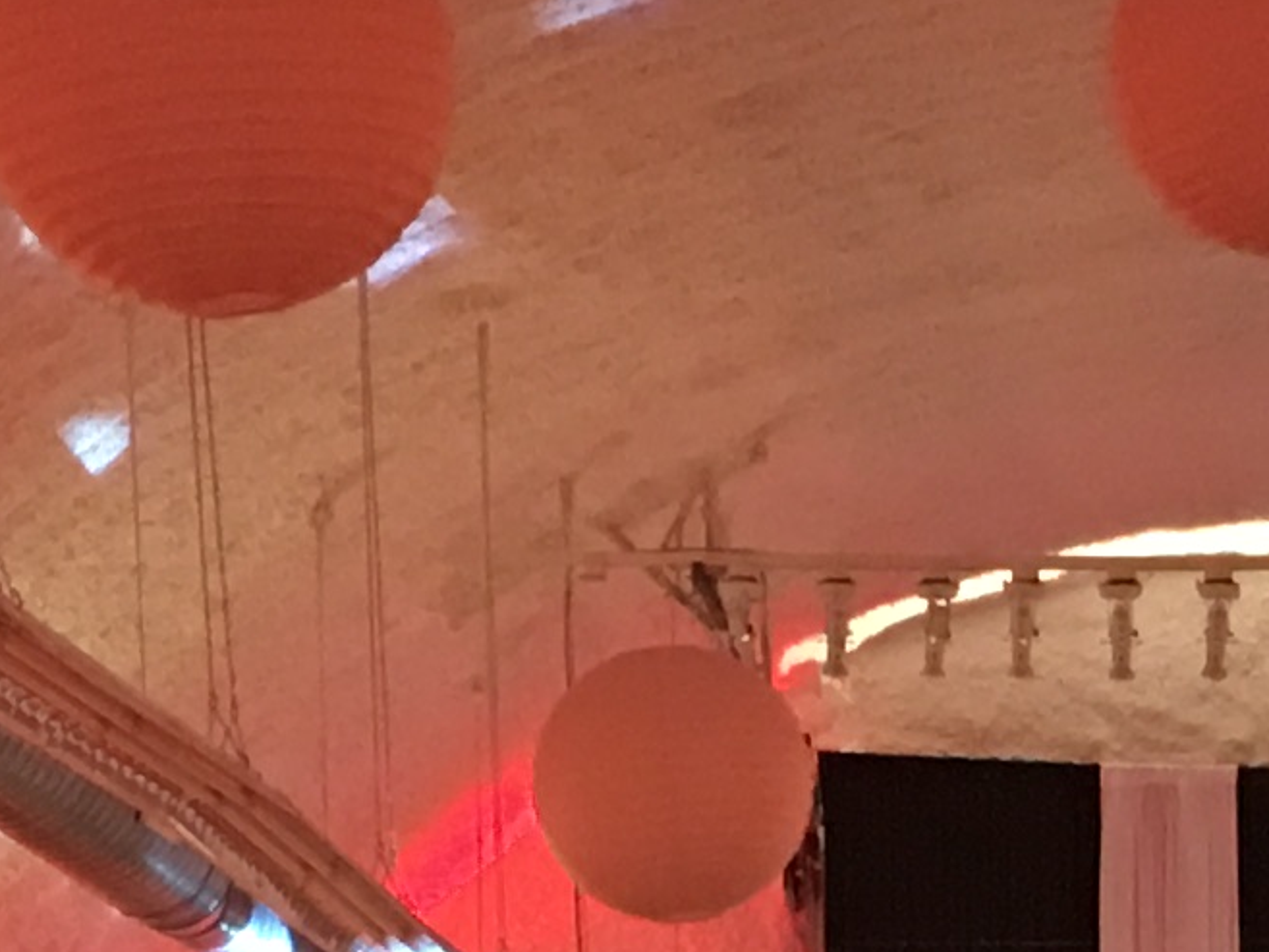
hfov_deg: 11.0
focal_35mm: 178
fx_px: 6527
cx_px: 1213
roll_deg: -0.4
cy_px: 2352
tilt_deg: -5.5
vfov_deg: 7.7
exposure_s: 1/15
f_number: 2.2
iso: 80
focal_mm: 4.15
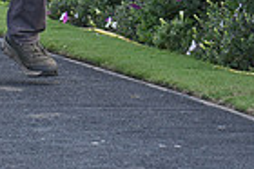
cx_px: -40
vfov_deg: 1.9
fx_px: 4968
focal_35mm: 705
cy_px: -175
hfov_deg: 2.9
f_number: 5.6
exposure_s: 1/500
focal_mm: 170
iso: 640
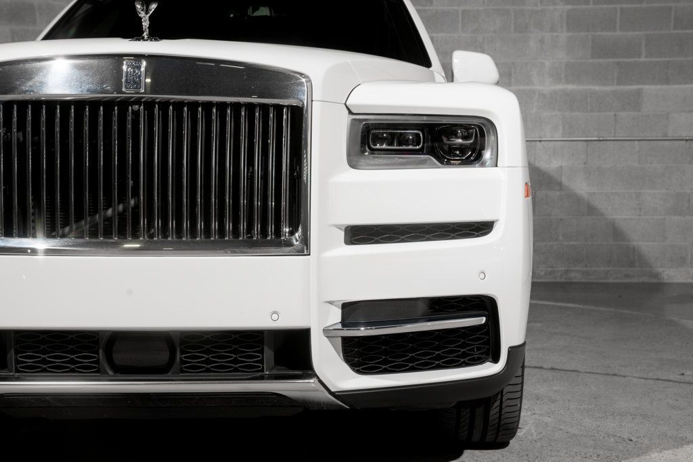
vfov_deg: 25.6
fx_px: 1016
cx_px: 346
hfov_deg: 37.7
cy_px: 231
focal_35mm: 53
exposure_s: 1/125
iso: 400
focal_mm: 52
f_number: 9
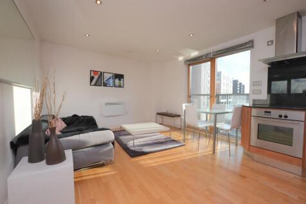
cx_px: 153
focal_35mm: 15
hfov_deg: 100.4
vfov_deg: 77.3
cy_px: 102
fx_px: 127
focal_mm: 10
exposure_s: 1/160
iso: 100
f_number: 6.3
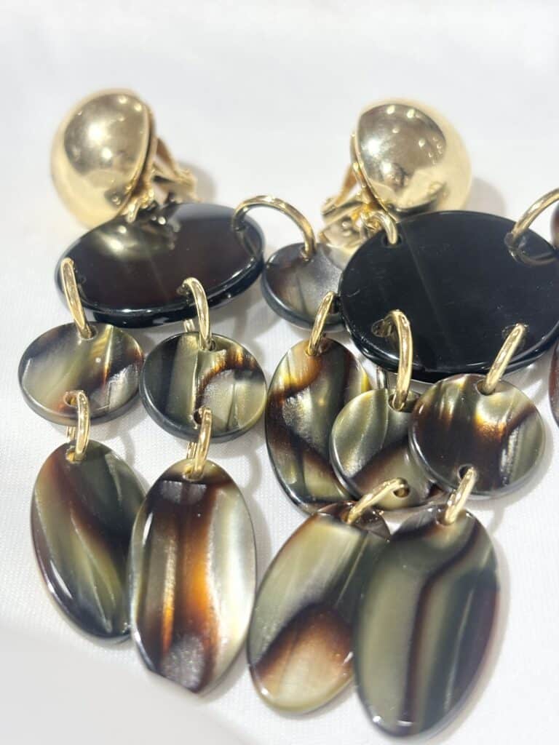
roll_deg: +8.1
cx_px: 280
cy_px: 372
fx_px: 1120
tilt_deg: -29.6
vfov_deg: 36.8
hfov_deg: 28.0
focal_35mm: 52
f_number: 1.6
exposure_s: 1/100
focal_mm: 5.96
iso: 32
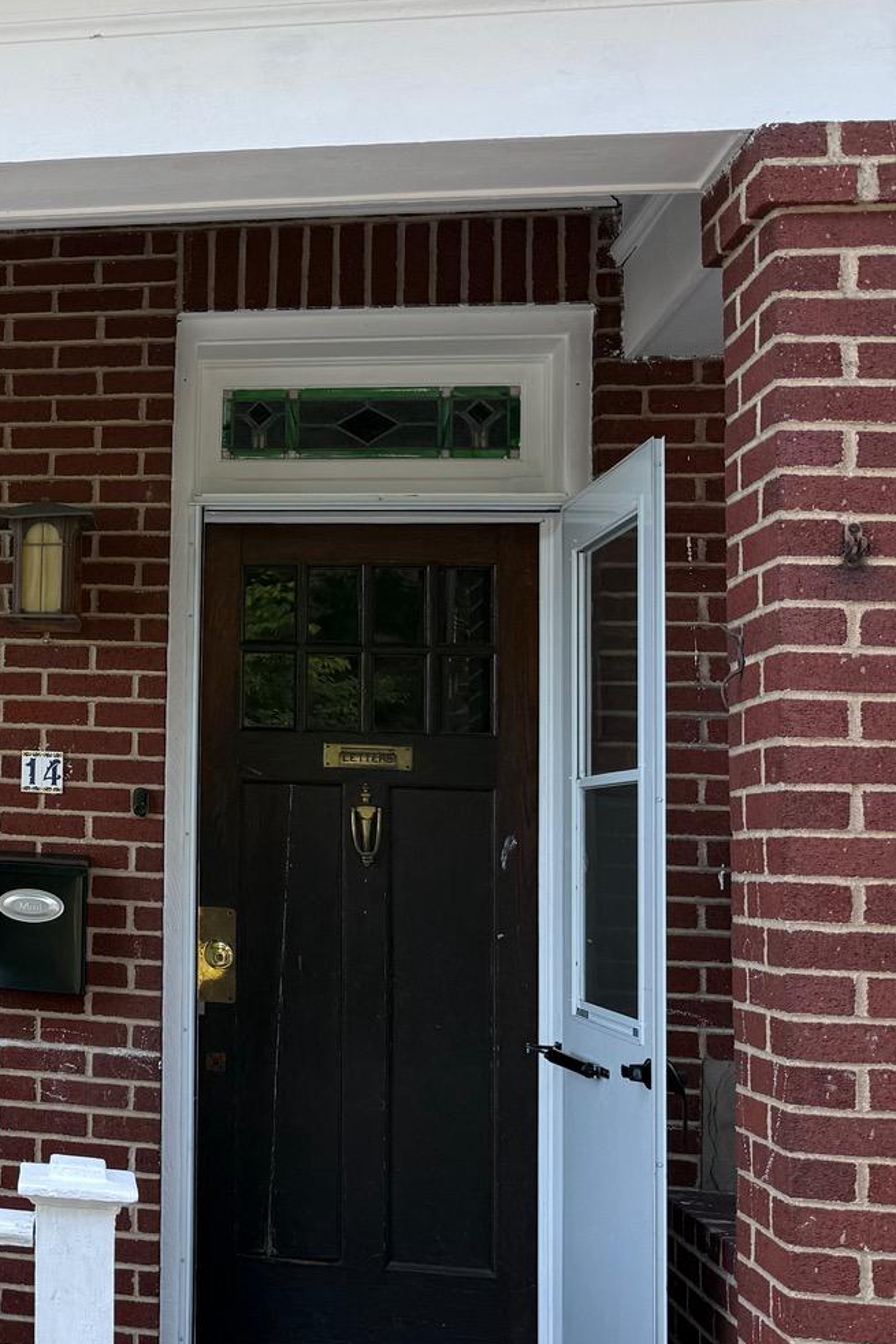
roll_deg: -3.1
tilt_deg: +6.9
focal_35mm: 52
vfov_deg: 38.2
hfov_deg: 22.8
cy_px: 630
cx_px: -311
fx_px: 1942
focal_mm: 6.76
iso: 64
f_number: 1.78
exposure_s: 1/266
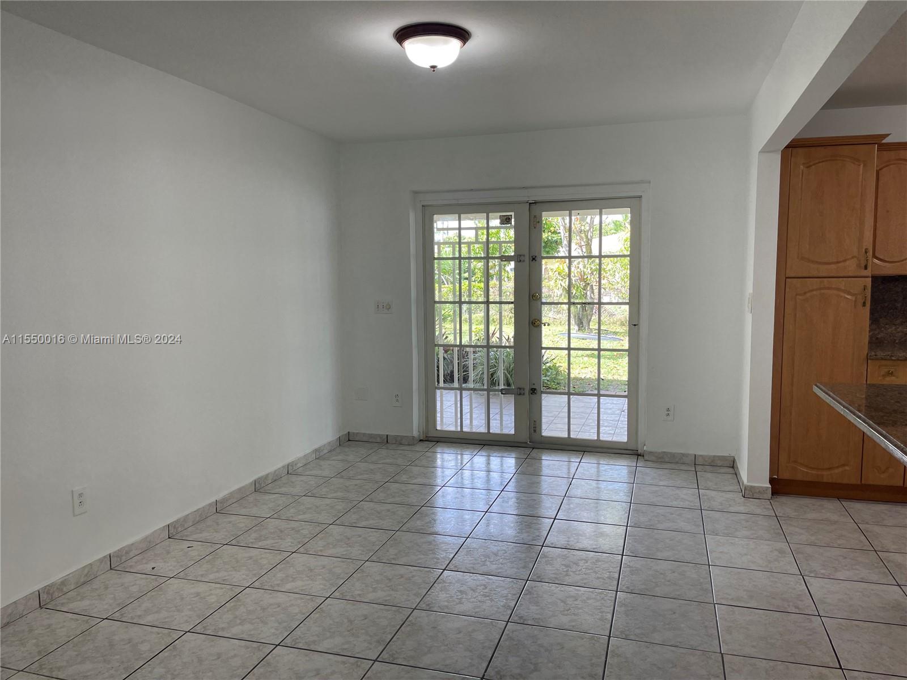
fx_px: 655
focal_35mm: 25
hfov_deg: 69.4
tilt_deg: -6.2
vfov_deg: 54.9
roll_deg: +0.5
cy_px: 340
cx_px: 454
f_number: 1.6
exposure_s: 1/120
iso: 40
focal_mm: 5.1
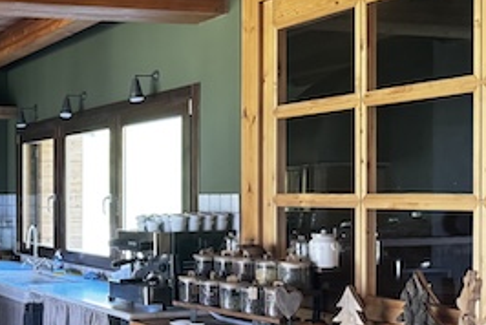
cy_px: 206
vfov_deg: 22.6
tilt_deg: -0.5
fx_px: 811
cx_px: -35
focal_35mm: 60
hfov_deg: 30.3
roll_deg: +1.0
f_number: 1.78
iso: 800
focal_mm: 6.76
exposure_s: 1/56
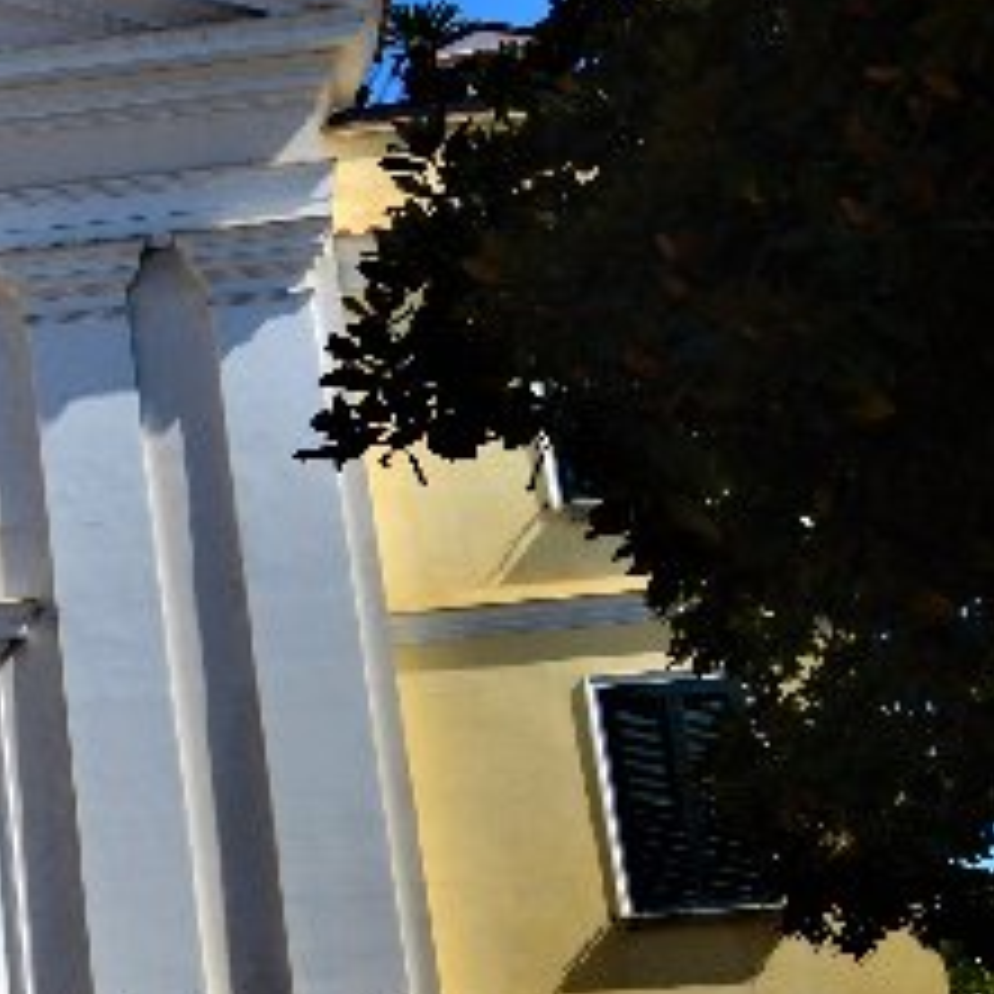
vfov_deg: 20.7
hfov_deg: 18.4
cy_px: 202
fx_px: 2696
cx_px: -508
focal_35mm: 83
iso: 160
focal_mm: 18
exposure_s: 1/125
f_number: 11
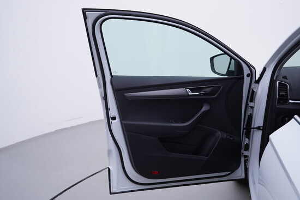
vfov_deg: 36.9
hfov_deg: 53.1
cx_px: 150
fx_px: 300
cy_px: 100
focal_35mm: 36
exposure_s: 1/80
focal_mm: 24
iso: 125
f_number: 4
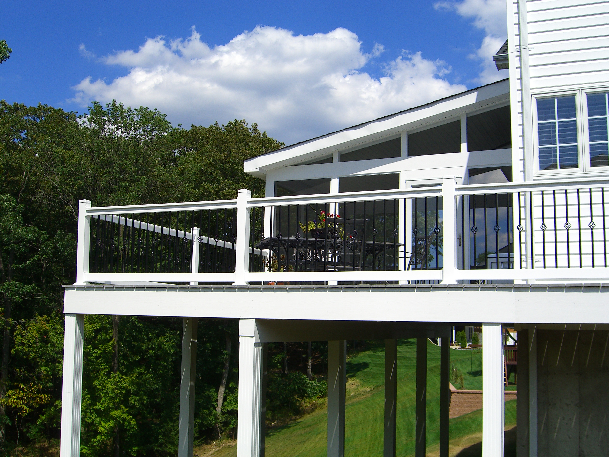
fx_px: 669
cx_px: 304
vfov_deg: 37.7
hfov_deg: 49.0
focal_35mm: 38
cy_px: 228
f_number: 8
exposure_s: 1/250
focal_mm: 7.9
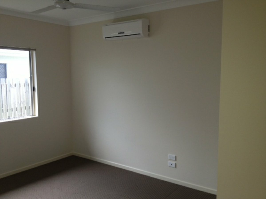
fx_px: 269
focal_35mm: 35
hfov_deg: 52.6
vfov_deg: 40.7
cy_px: 100
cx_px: 133
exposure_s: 1/20
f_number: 2.4
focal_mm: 4.28
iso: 64
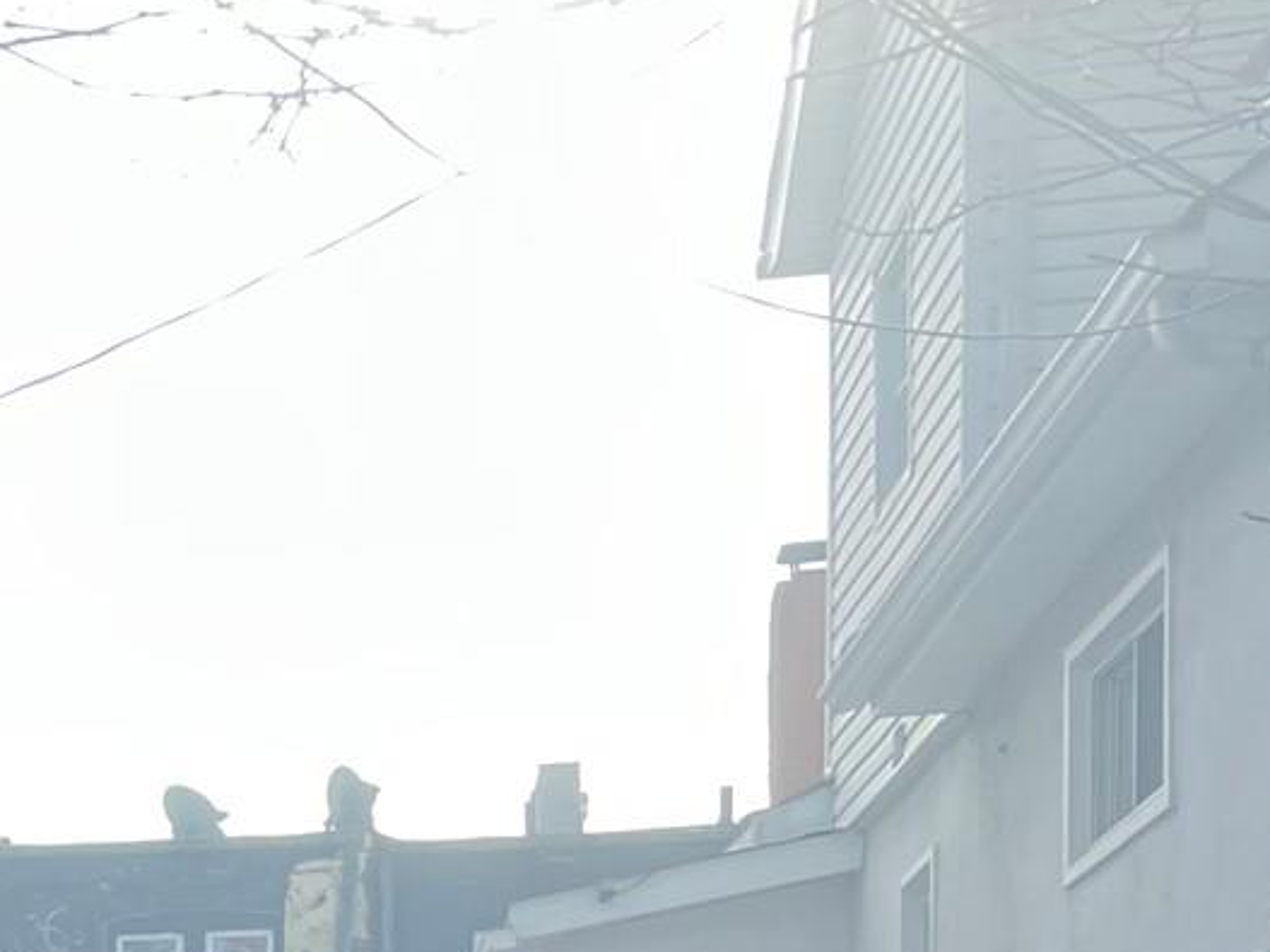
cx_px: -1162
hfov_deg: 15.9
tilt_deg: +0.9
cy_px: 1335
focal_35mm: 101
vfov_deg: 13.9
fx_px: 3705
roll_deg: -0.9
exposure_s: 1/591
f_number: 1.5
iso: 50
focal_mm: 5.7
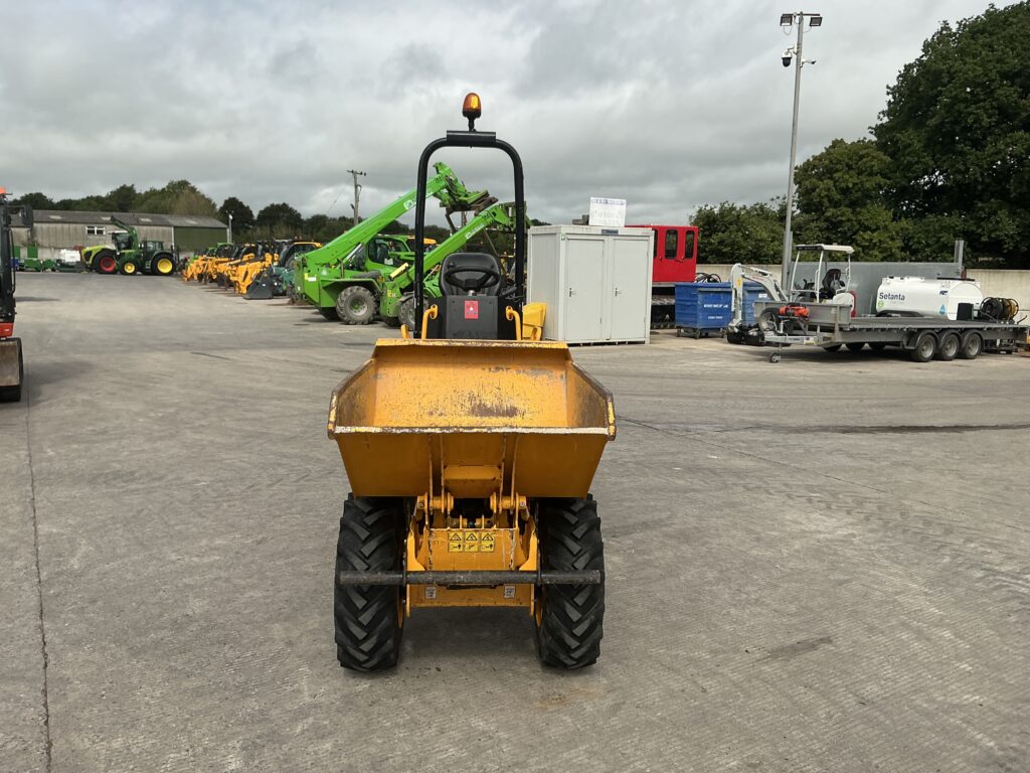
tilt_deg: -7.4
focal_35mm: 28
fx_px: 833
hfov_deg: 63.4
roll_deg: -1.3
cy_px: 386
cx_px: 515
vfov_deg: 49.7
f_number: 1.8
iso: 25
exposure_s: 1/2959
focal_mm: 3
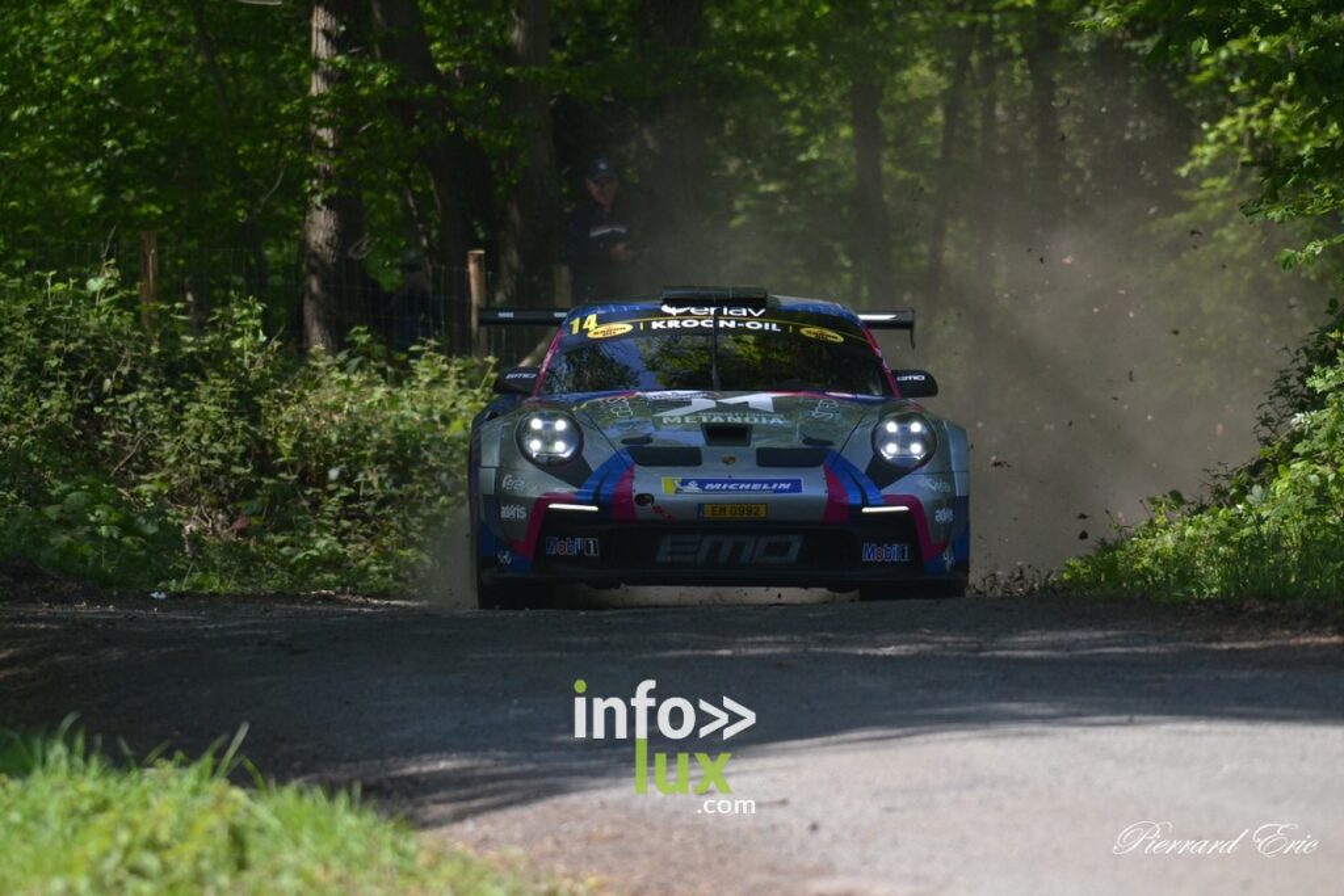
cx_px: 672
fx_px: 16241
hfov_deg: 4.7
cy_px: 448
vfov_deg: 3.2
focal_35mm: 435
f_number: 6
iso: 400
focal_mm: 290
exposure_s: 1/800
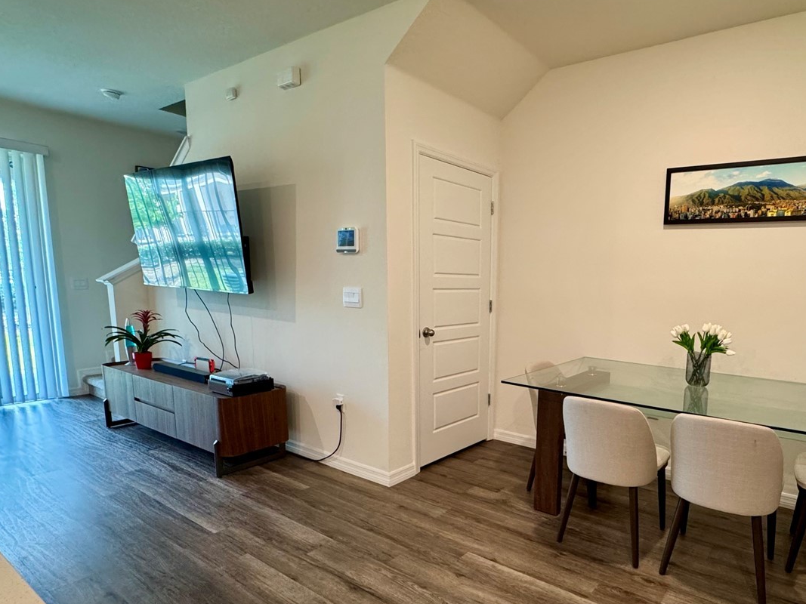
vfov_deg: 63.1
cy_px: 350
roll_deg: -2.8
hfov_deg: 77.0
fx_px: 489
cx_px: 524
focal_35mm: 21
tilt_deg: -9.2
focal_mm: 2.22
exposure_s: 1/60
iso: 320
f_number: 2.2
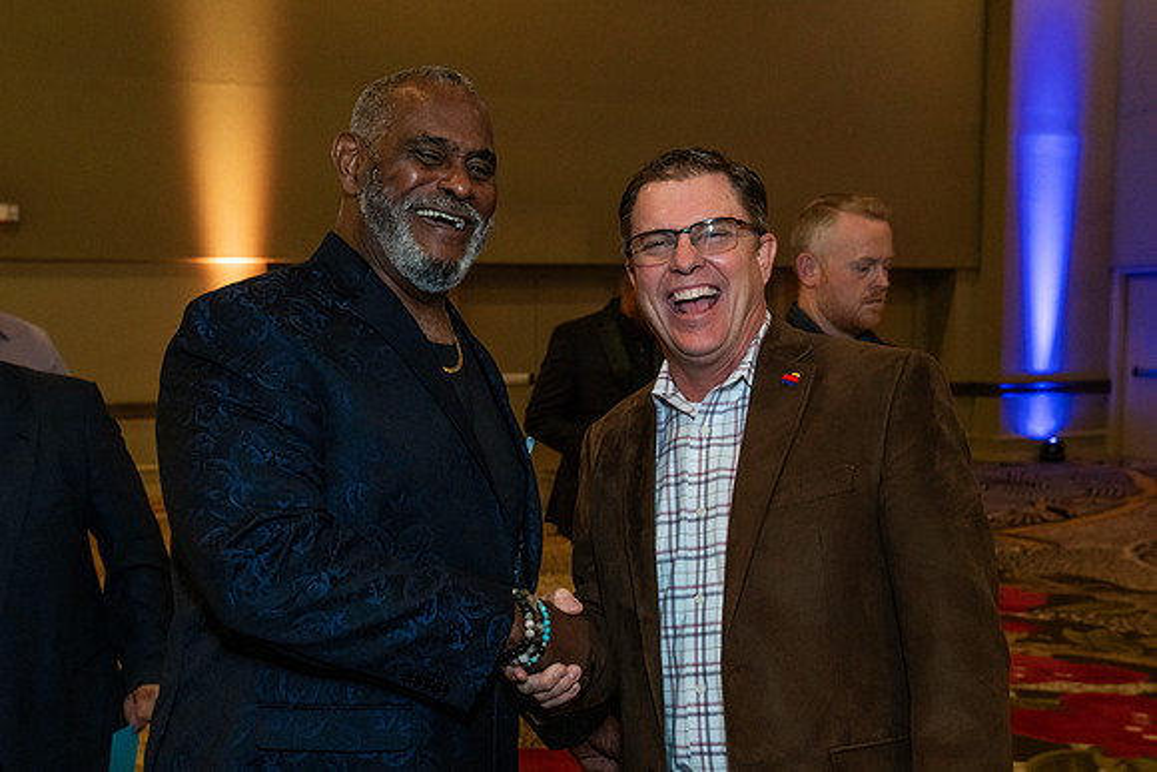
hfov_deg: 46.2
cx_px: 507
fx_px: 1354
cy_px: 464
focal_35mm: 42
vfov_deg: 31.7
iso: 3200
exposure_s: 1/125
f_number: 4.5
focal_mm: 33
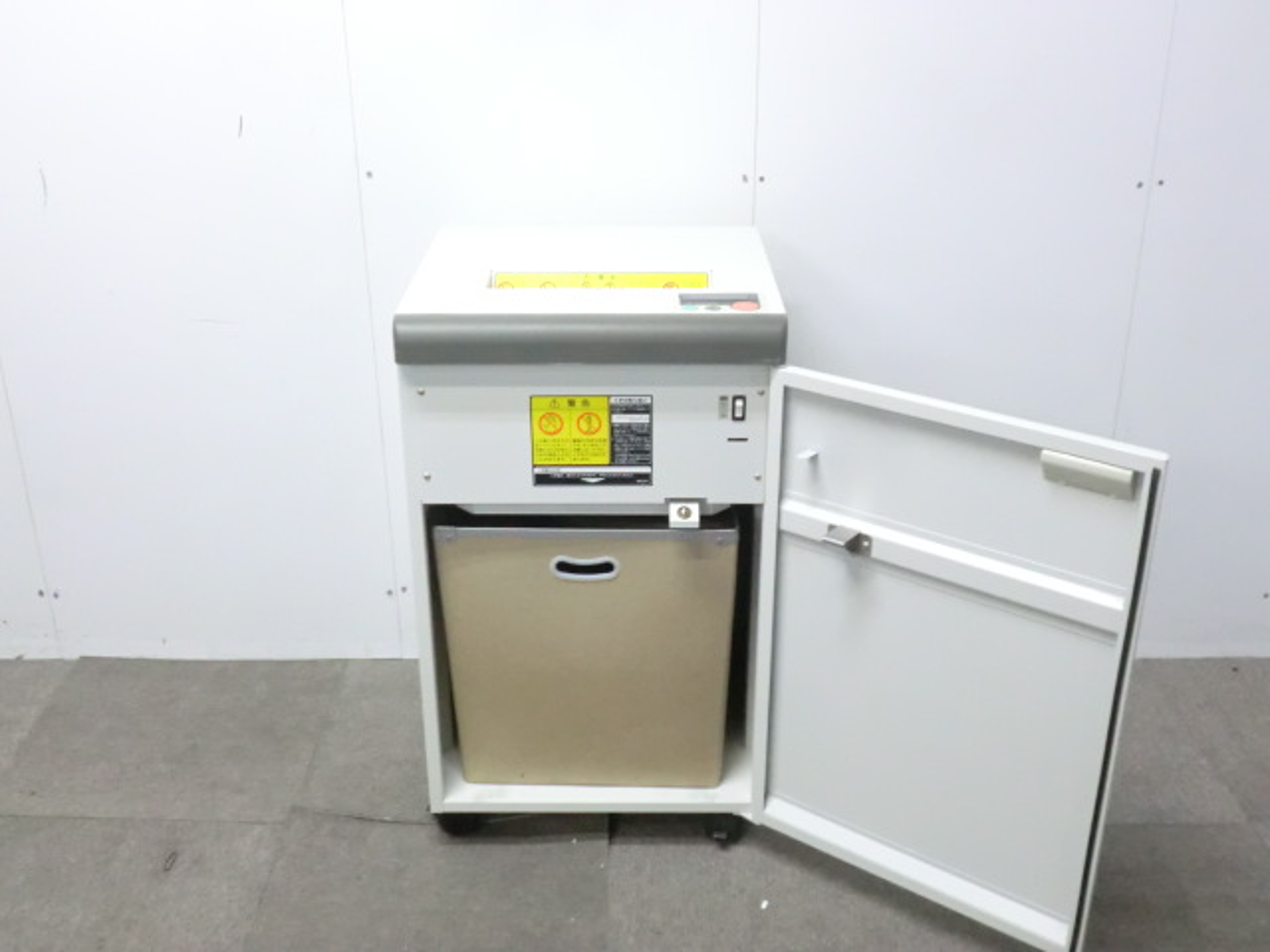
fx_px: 1394
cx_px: 635
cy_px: 476
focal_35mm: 38
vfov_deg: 37.7
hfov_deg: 49.0
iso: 800
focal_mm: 6.9
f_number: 3.9
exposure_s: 1/40
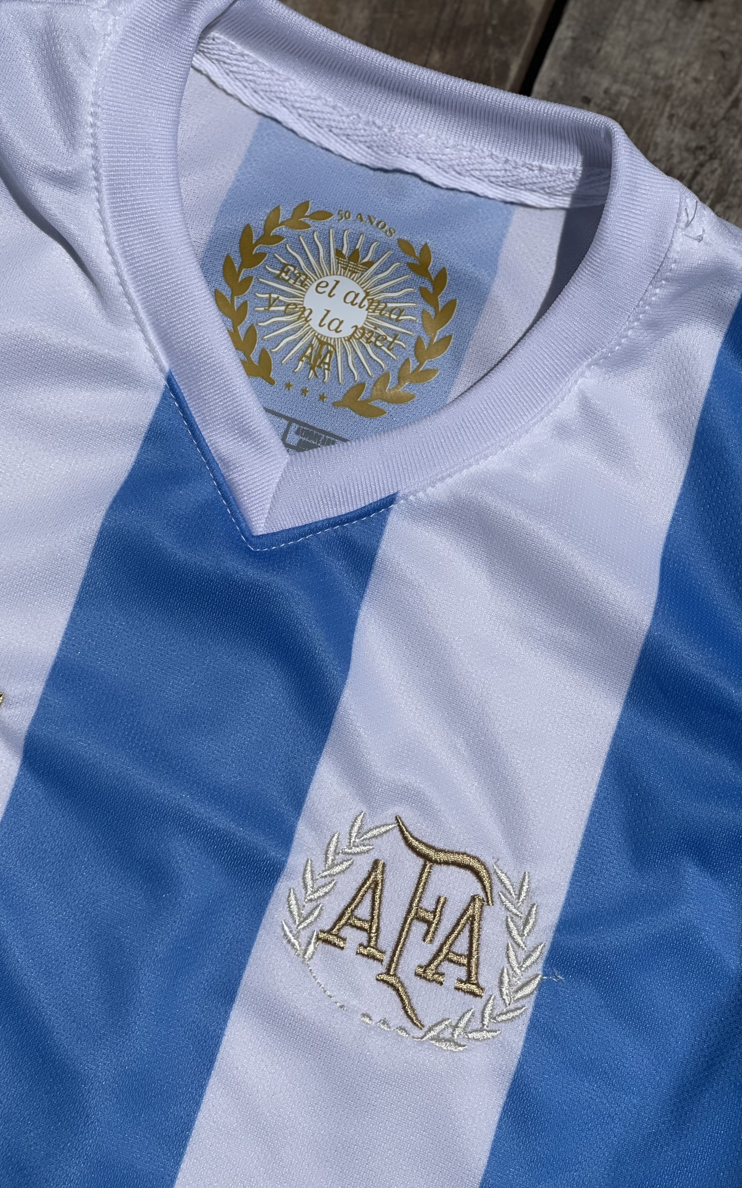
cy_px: 594
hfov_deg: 19.1
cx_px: 322
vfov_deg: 30.2
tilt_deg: -83.7
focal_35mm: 68
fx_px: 2200
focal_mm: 7.5
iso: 32
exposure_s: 1/9346
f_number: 2.2
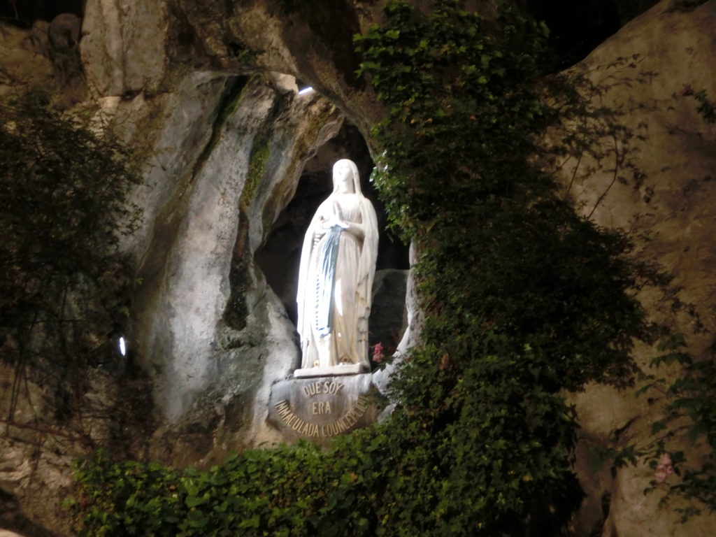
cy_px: 268
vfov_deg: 30.9
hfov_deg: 40.4
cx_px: 358
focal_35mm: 47
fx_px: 972
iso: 800
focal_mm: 8.29
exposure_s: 1/15
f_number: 4.2
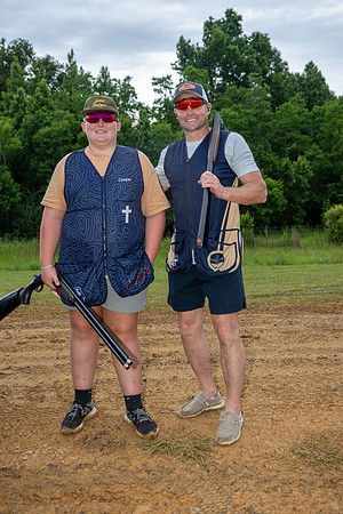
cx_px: 172
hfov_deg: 31.2
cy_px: 257
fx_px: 614
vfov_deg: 45.4
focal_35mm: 43
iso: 90
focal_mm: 43
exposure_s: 1/100
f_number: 5
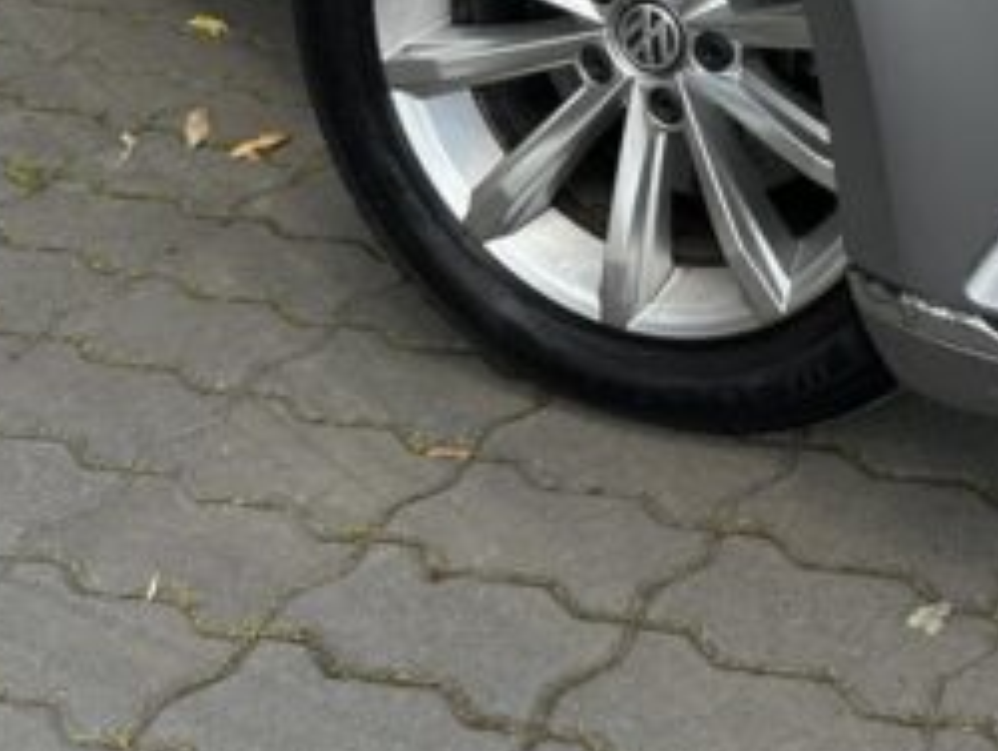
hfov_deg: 25.8
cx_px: 1078
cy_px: -236
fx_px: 2020
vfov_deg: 19.4
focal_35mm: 70
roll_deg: +0.4
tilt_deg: -16.0
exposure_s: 1/1019
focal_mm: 6.86
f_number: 1.78
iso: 80
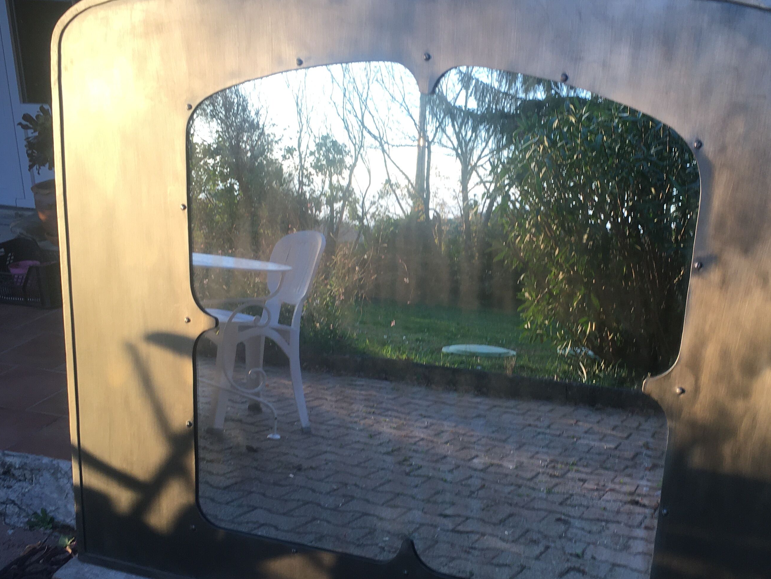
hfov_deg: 41.7
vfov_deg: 32.2
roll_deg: +1.5
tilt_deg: -17.7
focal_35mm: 45
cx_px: 492
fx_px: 1002
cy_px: 306
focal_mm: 4.15
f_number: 2.2
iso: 25
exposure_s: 1/115
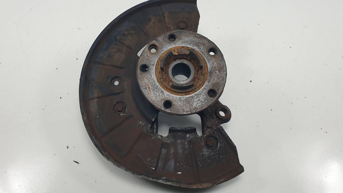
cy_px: 74
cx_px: 171
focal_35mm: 29
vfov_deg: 39.9
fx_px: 264
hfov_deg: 66.1
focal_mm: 4.3
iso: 50
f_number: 2.4
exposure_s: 1/273
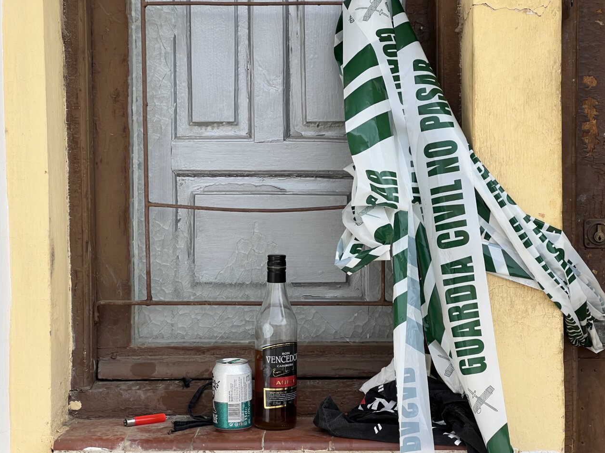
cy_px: 228
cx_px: 301
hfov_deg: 25.0
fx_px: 1363
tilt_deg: -3.1
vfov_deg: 18.9
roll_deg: +1.3
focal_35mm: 78
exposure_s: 1/423
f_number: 2.8
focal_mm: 9
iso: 32
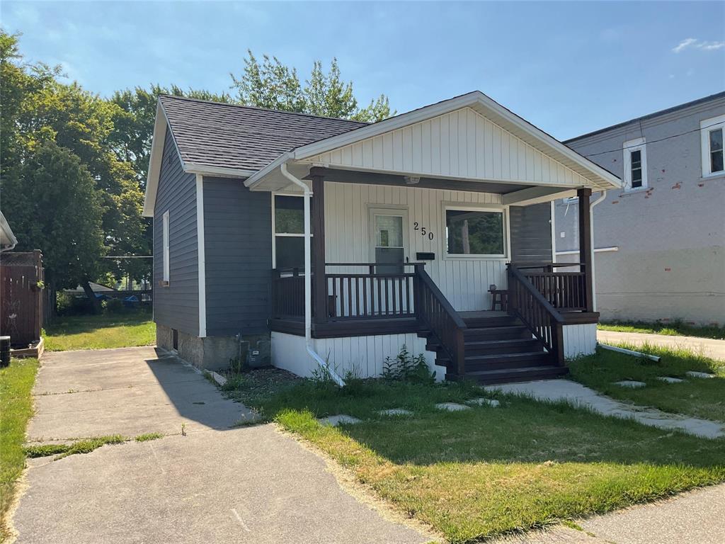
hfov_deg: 61.7
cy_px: 272
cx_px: 362
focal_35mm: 29
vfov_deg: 48.2
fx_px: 607
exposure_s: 1/1412
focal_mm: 3
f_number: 1.8
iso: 16
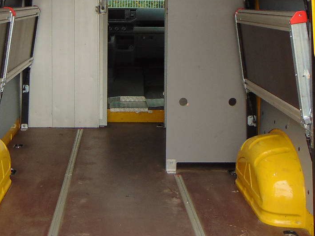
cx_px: 128
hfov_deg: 28.5
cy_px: 48
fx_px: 619
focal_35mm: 68
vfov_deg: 21.3
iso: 80
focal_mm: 5.4
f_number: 3.1
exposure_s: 1/160
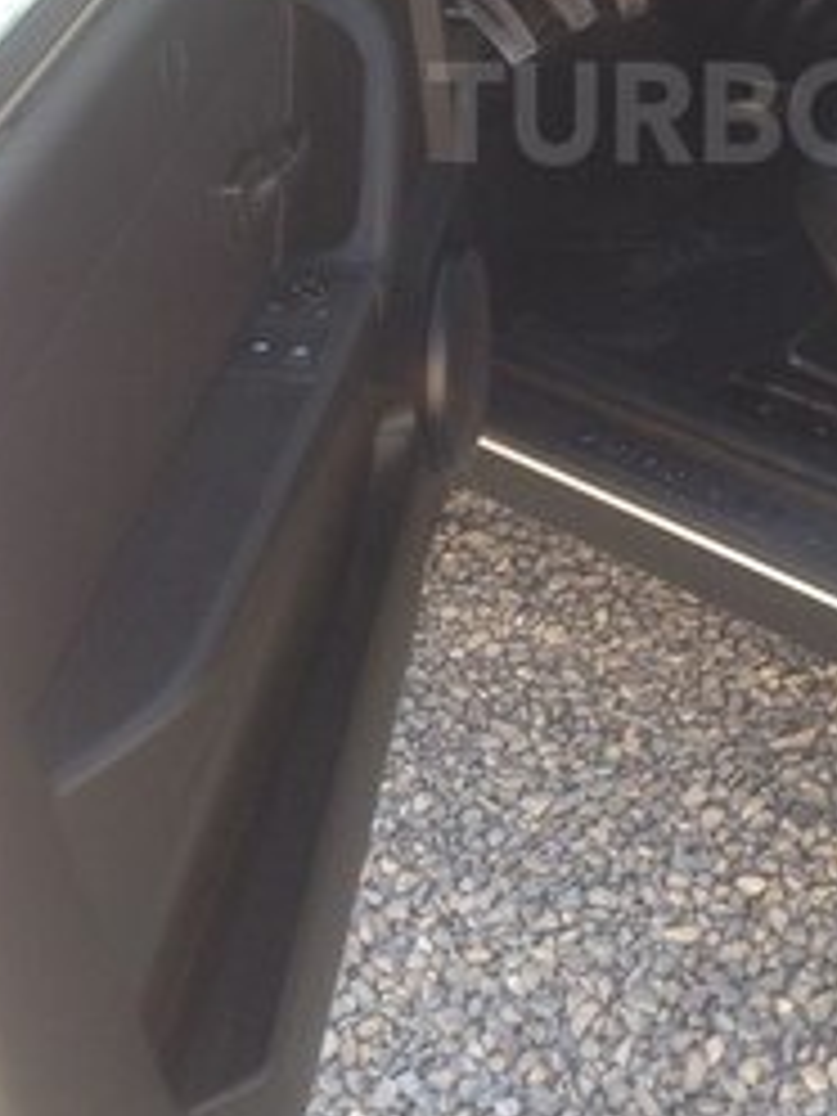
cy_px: 112
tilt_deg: -27.6
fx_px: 2128
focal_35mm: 66
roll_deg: +0.8
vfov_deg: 28.3
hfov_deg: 21.7
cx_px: 774
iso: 50
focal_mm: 4.12
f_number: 2.4
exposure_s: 1/120
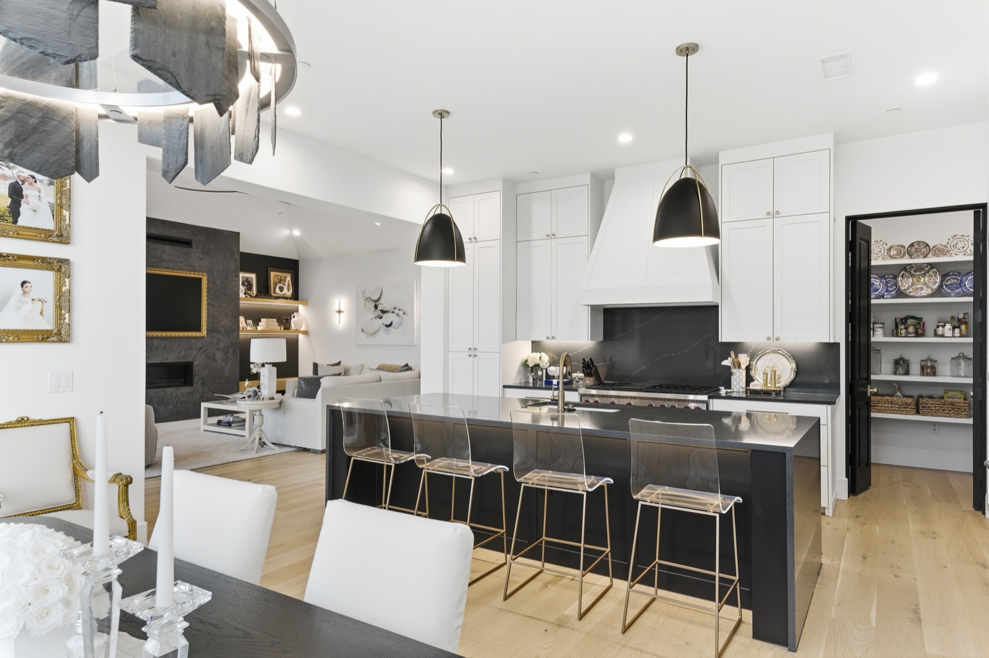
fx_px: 577
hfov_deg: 81.2
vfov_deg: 59.4
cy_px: 329
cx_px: 494
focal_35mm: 21
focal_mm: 14
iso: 400
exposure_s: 1/400
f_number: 9
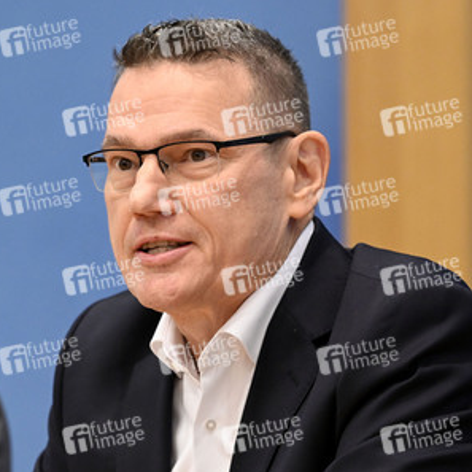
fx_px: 3980
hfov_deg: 6.8
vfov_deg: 6.8
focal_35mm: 258
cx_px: 220
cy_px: 237
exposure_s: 1/640
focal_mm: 200
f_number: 5.6
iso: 5000
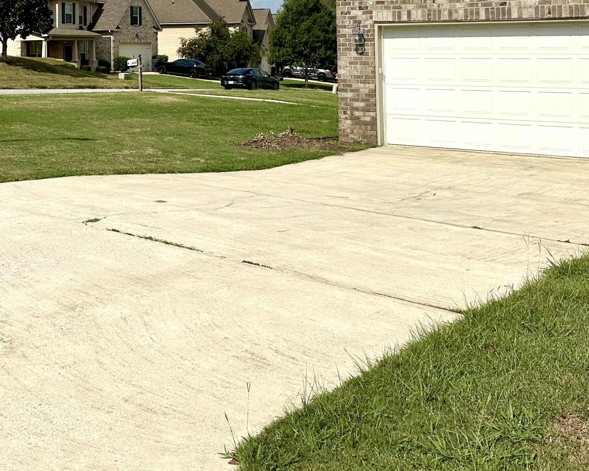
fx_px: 837
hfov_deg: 37.0
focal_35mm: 48
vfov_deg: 30.2
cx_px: 94
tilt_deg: +0.5
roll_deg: +0.1
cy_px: 52
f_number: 1.78
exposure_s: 1/12048
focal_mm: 6.86
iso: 80
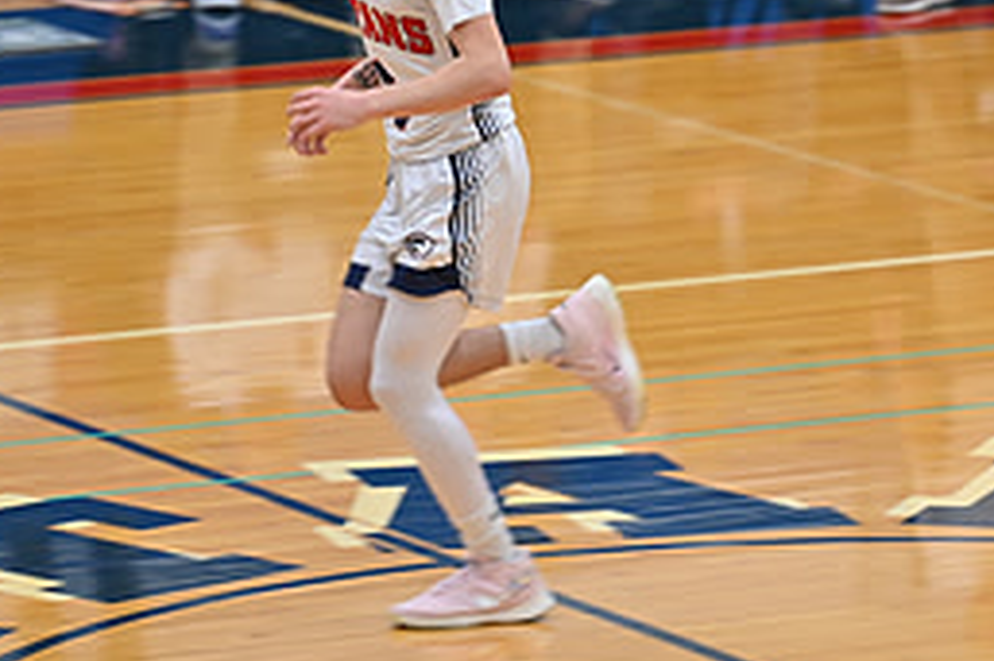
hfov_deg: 4.6
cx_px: 599
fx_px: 12444
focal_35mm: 451
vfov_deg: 3.0
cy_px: 66
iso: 800
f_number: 4
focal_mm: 200
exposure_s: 1/200
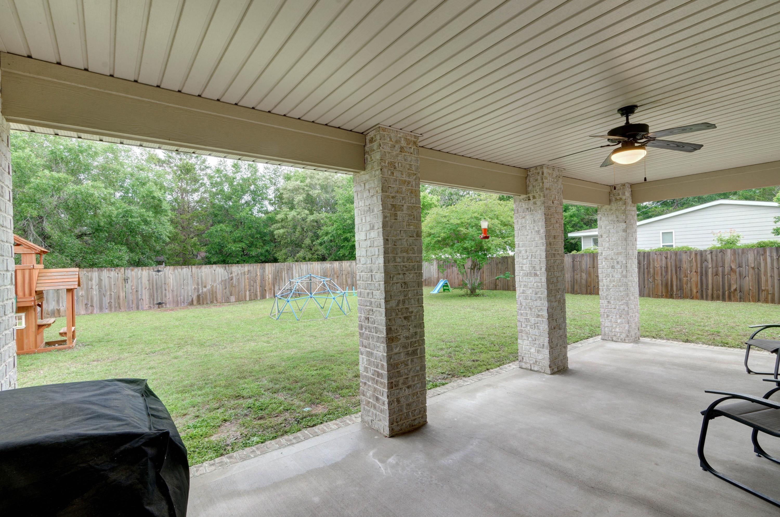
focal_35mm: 16
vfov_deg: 71.8
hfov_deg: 95.1
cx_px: 390
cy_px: 258
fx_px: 357
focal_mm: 11
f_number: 13
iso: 100
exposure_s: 1/30
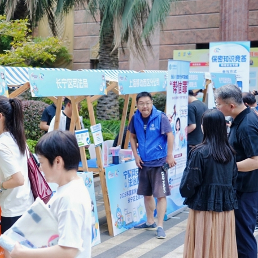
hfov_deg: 23.6
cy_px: 122
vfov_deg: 24.0
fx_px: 607
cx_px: 45
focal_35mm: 72
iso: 250
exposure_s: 1/250
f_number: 4
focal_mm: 43
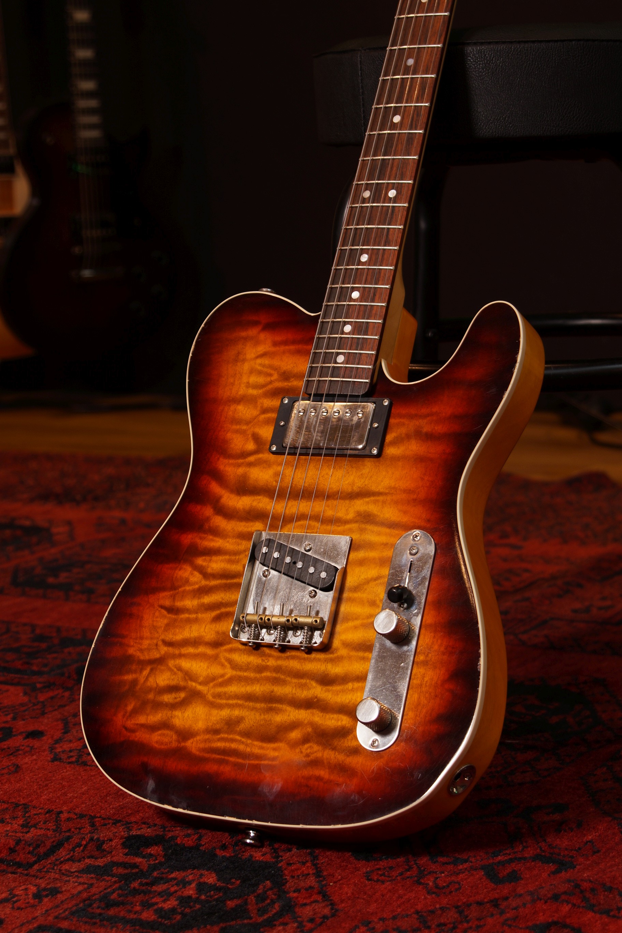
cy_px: 466
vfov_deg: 22.6
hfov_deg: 15.2
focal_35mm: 90
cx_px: 311
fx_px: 2332
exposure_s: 1/13
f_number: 5.6
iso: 100
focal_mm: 60
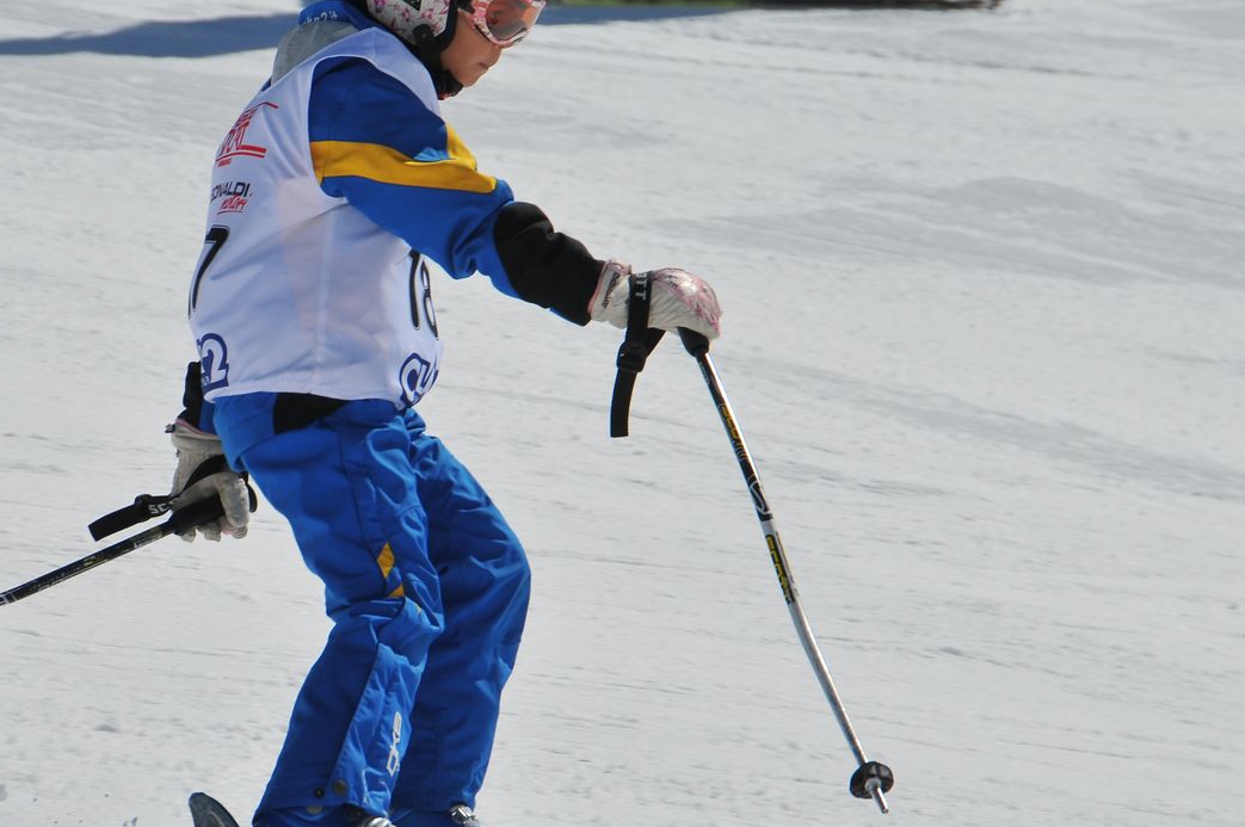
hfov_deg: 6.9
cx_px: 421
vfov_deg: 4.6
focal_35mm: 299
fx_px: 10329
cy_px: 496
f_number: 9
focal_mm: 130
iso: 200
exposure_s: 1/1600
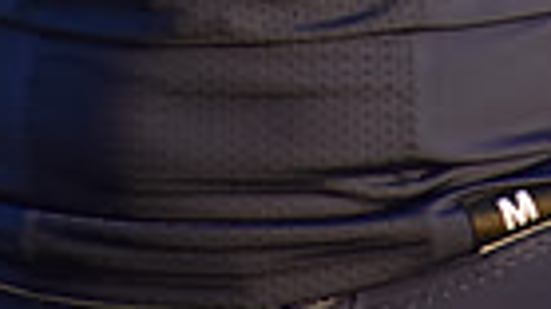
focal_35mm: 1970
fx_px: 28766
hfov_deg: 1.1
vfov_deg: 0.6
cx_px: 172
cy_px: -709
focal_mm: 300
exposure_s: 1/500
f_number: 6.3
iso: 800
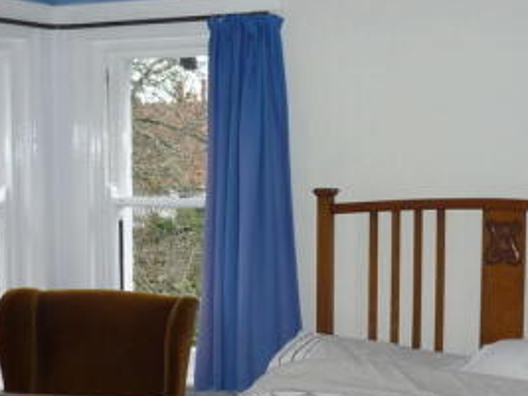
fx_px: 1098
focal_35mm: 72
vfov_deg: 20.3
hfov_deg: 27.0
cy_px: 268
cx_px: 298
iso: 200
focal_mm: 5.5
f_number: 2.8
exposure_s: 1/30
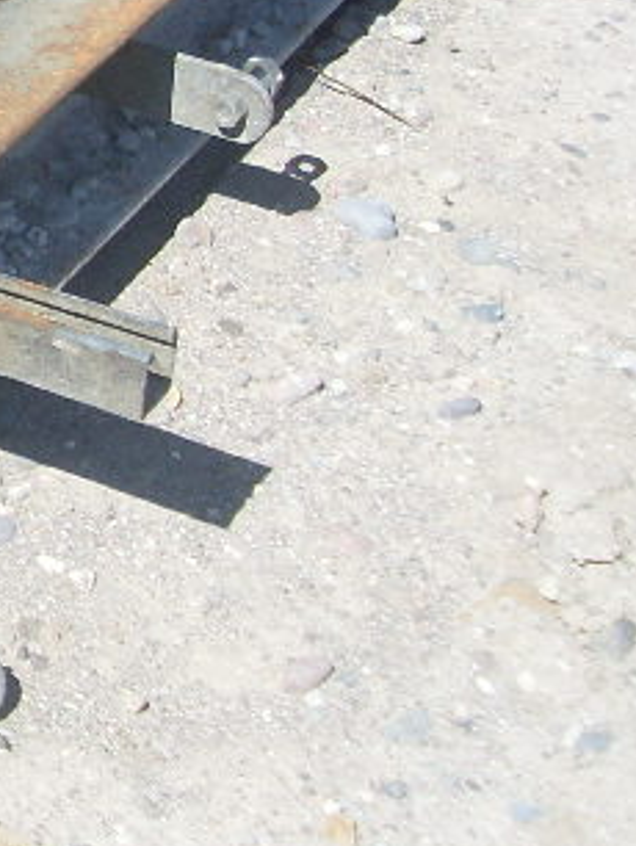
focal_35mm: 127
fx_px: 3107
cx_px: -545
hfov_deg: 10.9
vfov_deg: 15.2
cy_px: -19
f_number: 7.7
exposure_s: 1/180
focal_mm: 6.3
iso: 80
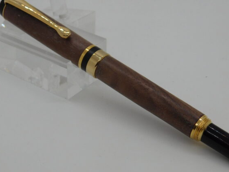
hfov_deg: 23.3
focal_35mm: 84
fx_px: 555
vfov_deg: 17.6
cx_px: 118
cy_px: 93
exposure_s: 1/200
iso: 125
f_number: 4
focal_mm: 10.4
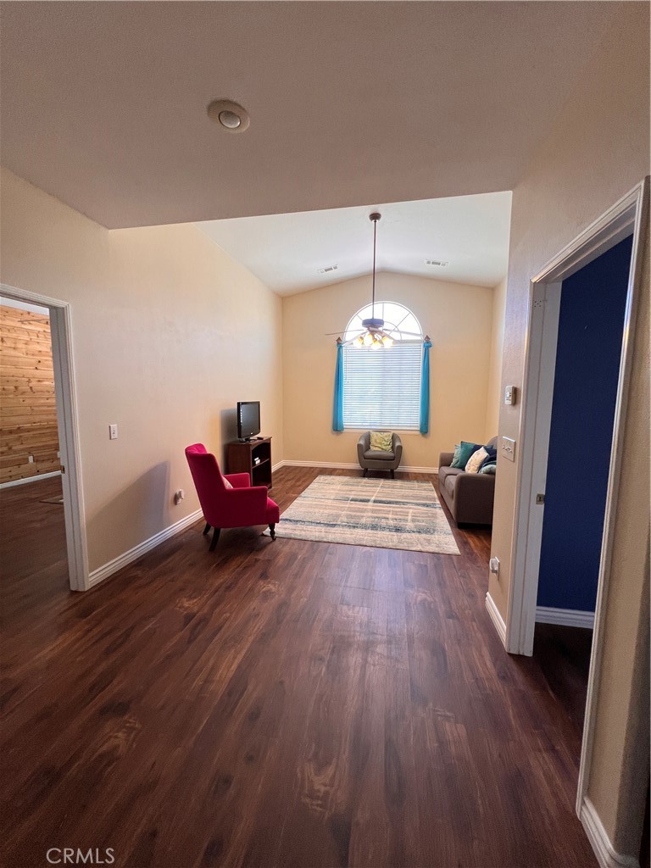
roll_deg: +0.1
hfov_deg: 89.9
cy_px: 434
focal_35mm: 13
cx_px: 326
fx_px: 326
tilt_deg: -7.8
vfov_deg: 106.2
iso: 160
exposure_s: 1/120
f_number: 1.8
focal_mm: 1.57
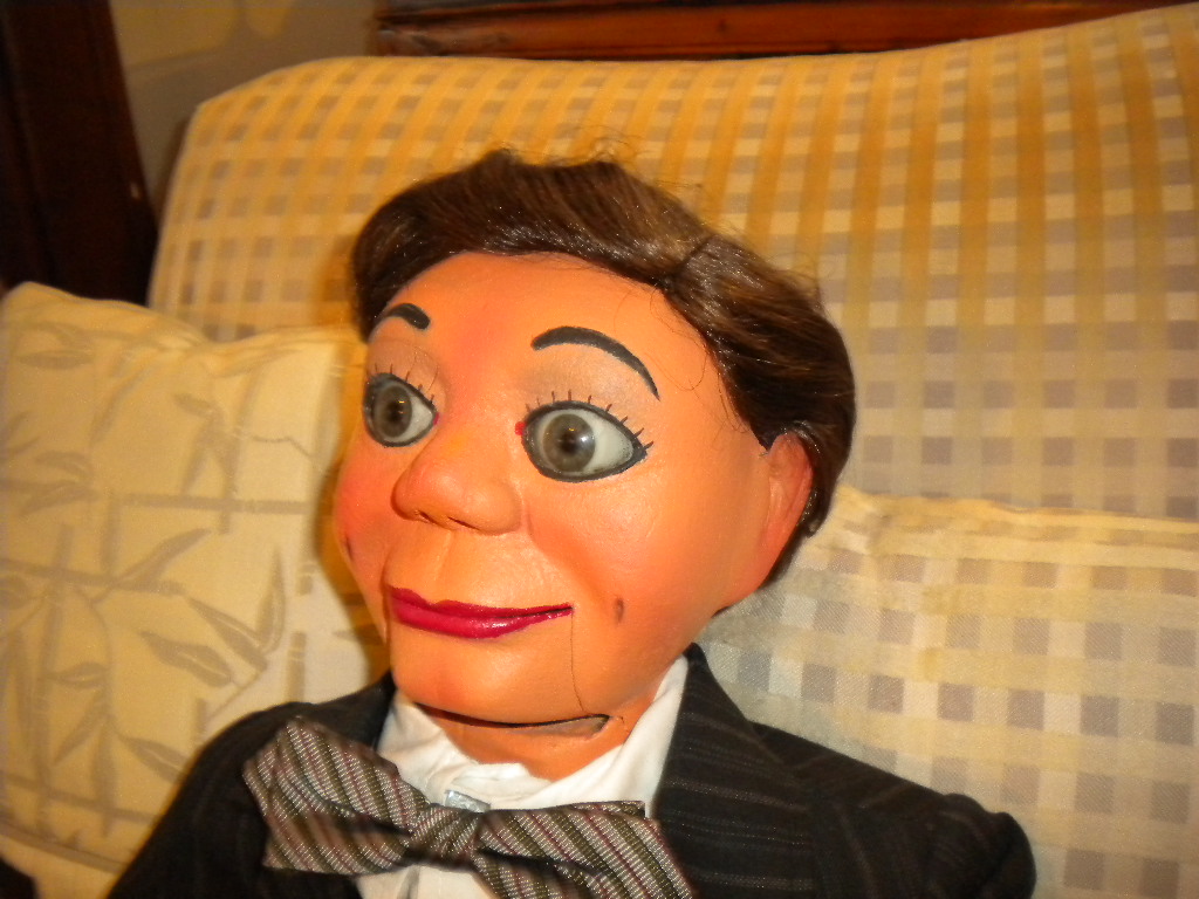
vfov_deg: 40.7
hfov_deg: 52.6
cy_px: 450
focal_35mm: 35
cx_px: 600
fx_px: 1212
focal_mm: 6.3
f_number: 3.1
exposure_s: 1/30
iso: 400
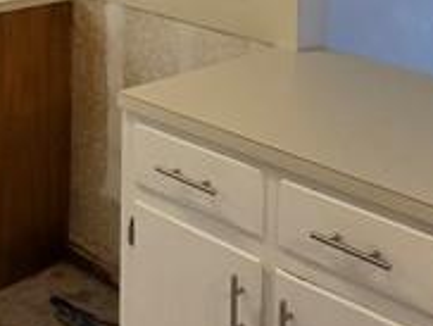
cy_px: -212
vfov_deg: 17.4
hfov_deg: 24.0
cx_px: -102
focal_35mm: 73
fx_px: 914
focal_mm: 2.2
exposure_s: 1/120
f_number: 1.9
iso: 160
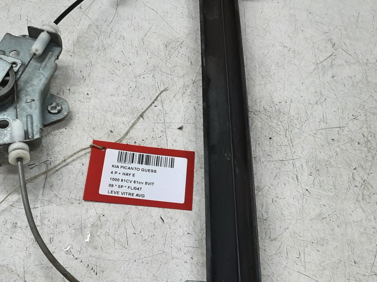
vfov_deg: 28.5
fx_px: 555
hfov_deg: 37.3
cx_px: 142
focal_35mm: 51
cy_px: 127
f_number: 1.9
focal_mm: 2.91
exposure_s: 1/50
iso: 64
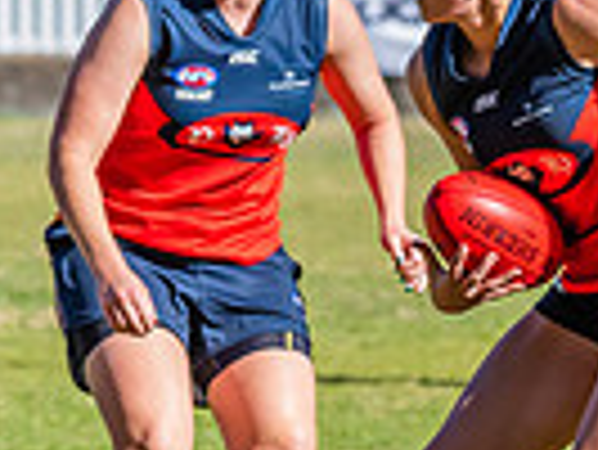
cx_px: 1149
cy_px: 401
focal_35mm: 1011
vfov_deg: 1.5
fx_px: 17481
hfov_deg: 2.0
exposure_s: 1/1600
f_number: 8
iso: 800
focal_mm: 220
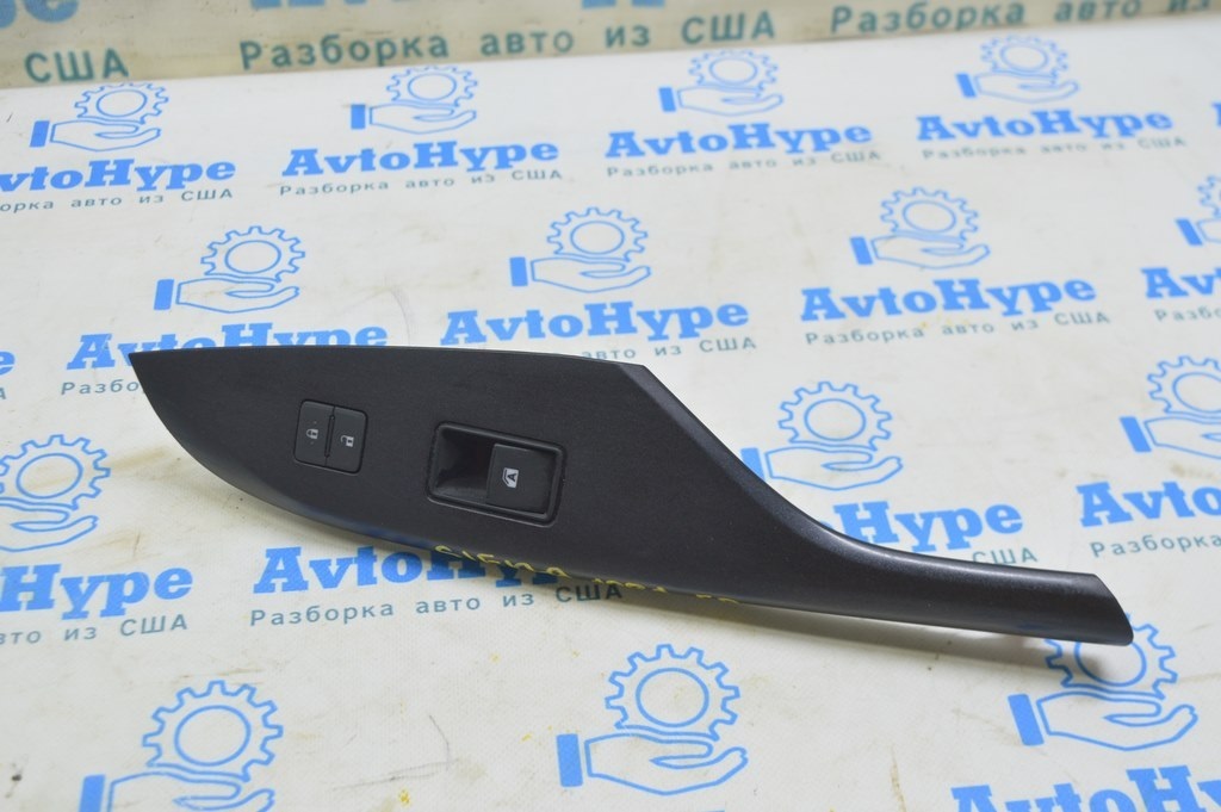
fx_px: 1627
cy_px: 406
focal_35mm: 48
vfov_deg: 28.0
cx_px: 610
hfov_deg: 41.1
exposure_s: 1/20
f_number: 5.6
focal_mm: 32
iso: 400
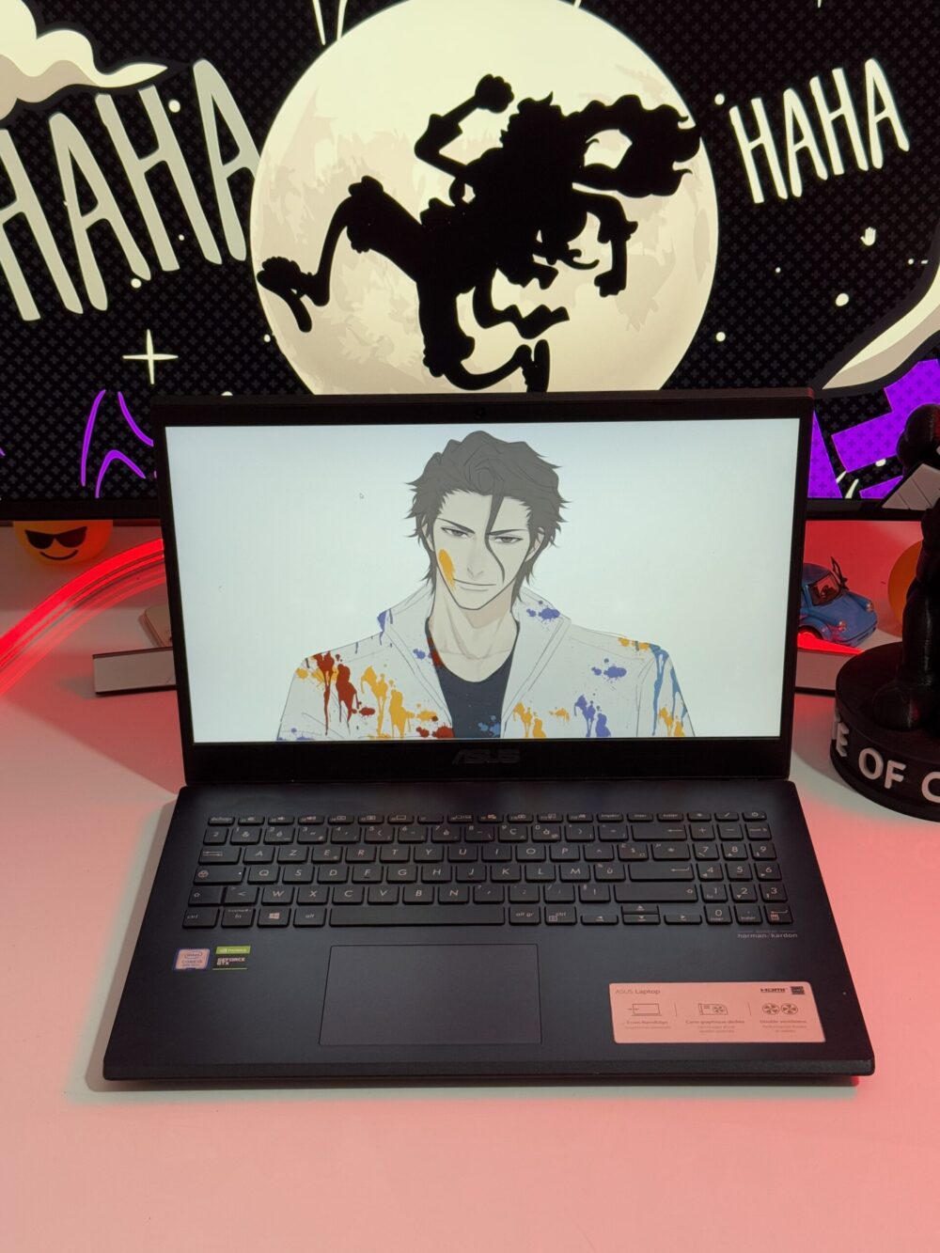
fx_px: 1738
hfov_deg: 30.3
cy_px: 626
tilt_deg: -26.3
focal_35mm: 48
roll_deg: +0.7
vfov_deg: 39.7
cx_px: 470
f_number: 1.78
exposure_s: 1/73
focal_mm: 6.76
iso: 100
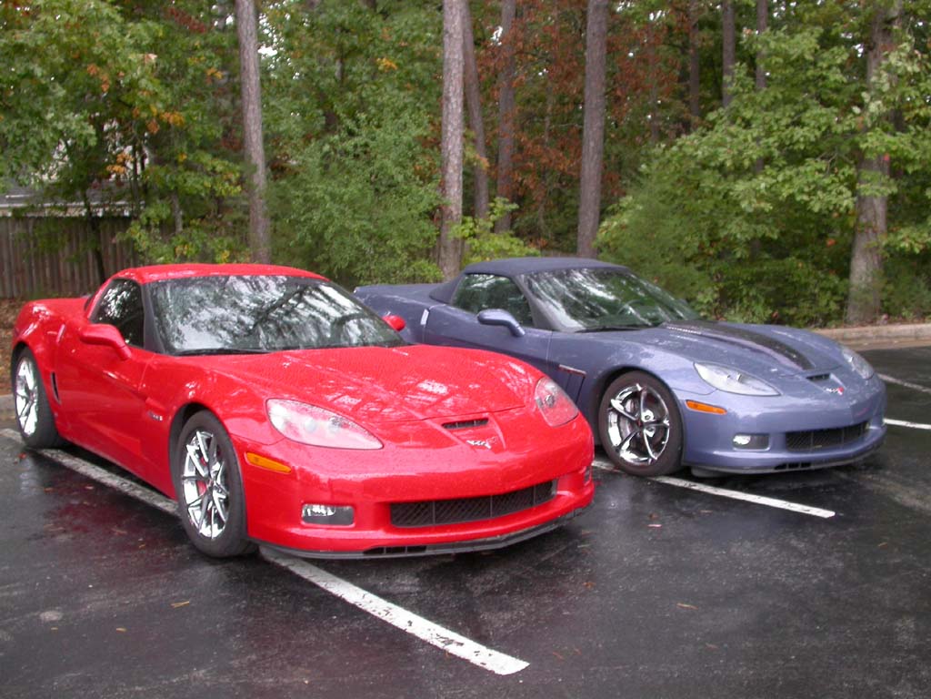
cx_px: 466
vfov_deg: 37.7
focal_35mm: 38
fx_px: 1022
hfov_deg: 49.0
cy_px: 350
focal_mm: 7.85
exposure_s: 1/53.7
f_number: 3
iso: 100
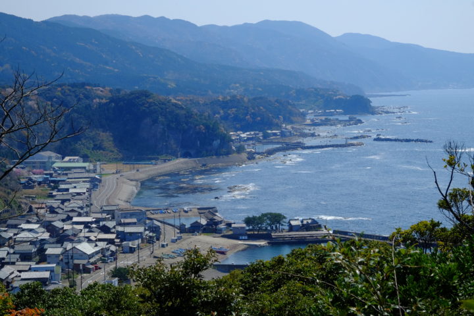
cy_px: 158
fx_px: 1093
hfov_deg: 24.5
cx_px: 237
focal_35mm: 83
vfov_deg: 16.5
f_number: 14
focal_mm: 55
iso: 400
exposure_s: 1/350
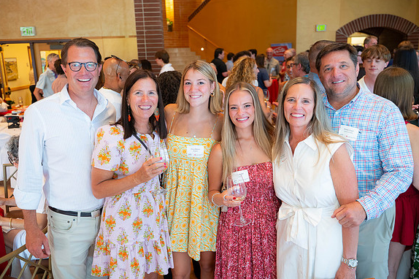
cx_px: 210
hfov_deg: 62.0
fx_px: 349
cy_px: 137
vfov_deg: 43.6
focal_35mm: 30
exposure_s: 1/125
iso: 2000
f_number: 2.8
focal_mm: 28
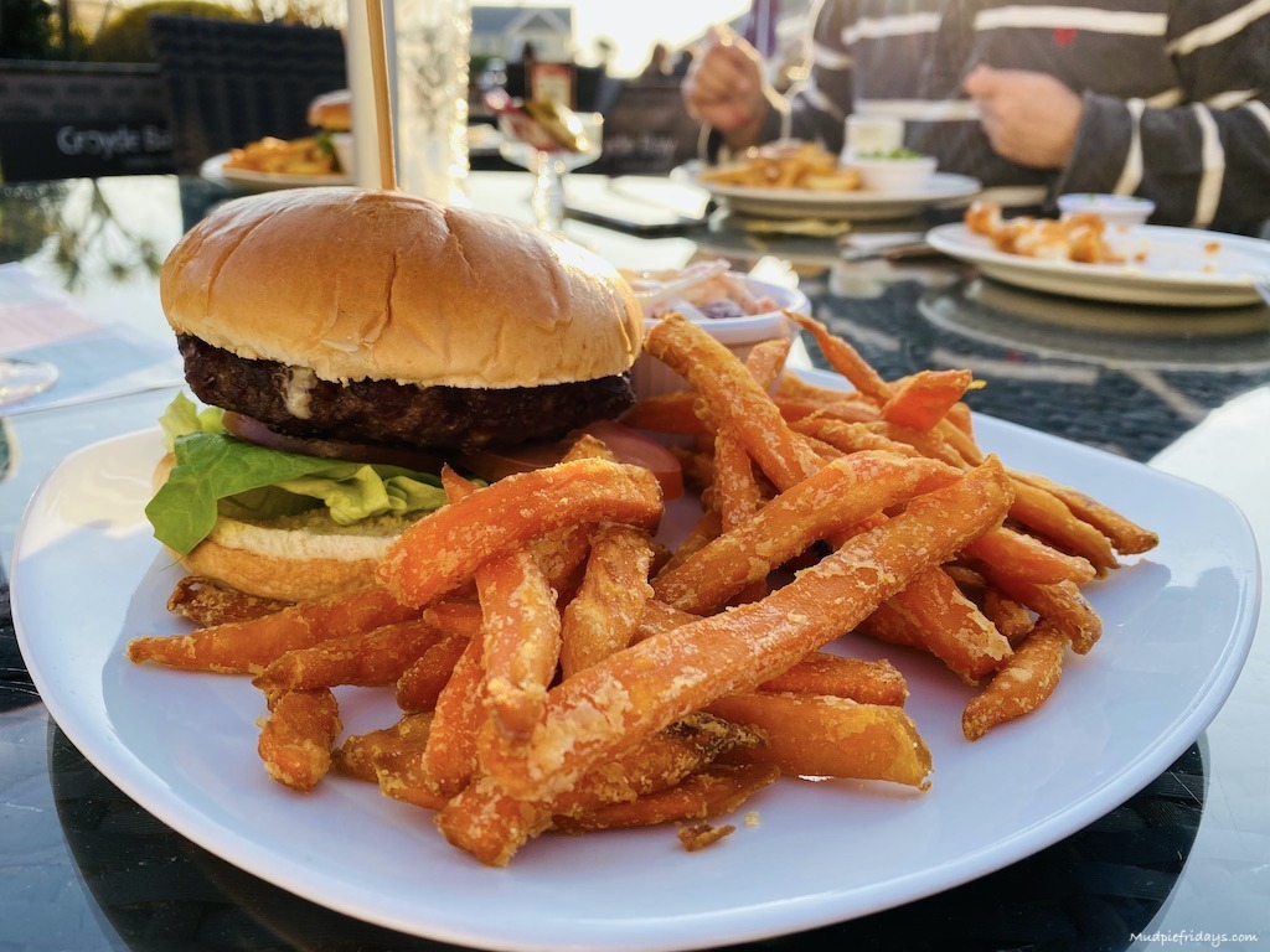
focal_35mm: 26
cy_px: 476
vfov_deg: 53.1
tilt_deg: -21.4
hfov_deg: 67.3
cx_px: 635
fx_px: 954
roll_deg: -0.8
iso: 32
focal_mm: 4.25
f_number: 1.8
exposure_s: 1/597
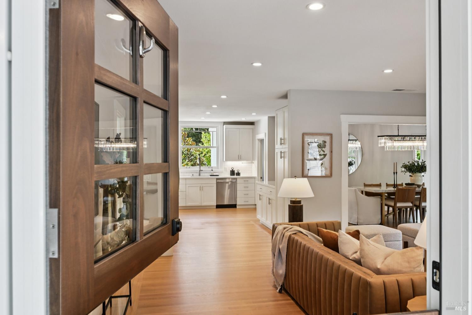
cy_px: 158
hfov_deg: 65.5
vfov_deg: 46.4
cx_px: 236
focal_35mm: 28
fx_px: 367
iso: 1600
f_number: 11
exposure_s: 1/50
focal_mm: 28
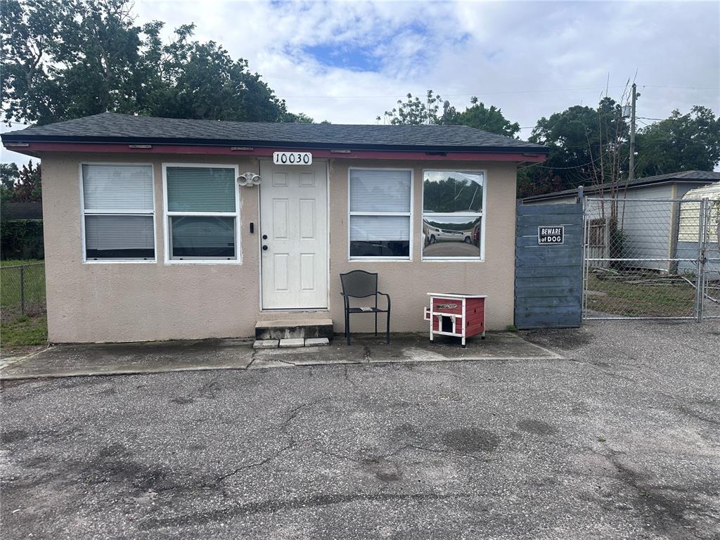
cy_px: 270
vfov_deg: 56.8
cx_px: 360
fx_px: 499
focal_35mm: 24
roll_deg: -1.7
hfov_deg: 71.6
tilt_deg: -3.3
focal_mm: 6.86
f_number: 1.78
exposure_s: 1/4016
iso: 80
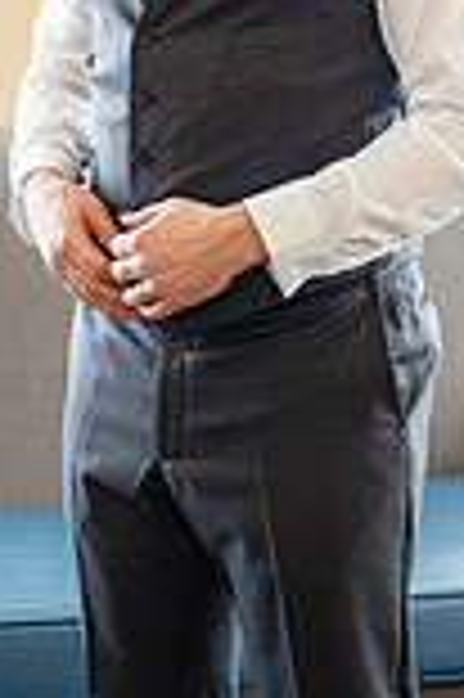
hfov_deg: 9.4
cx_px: 162
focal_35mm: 145
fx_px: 2809
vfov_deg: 14.2
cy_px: 311
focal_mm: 50
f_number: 1.4
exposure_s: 1/500
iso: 800
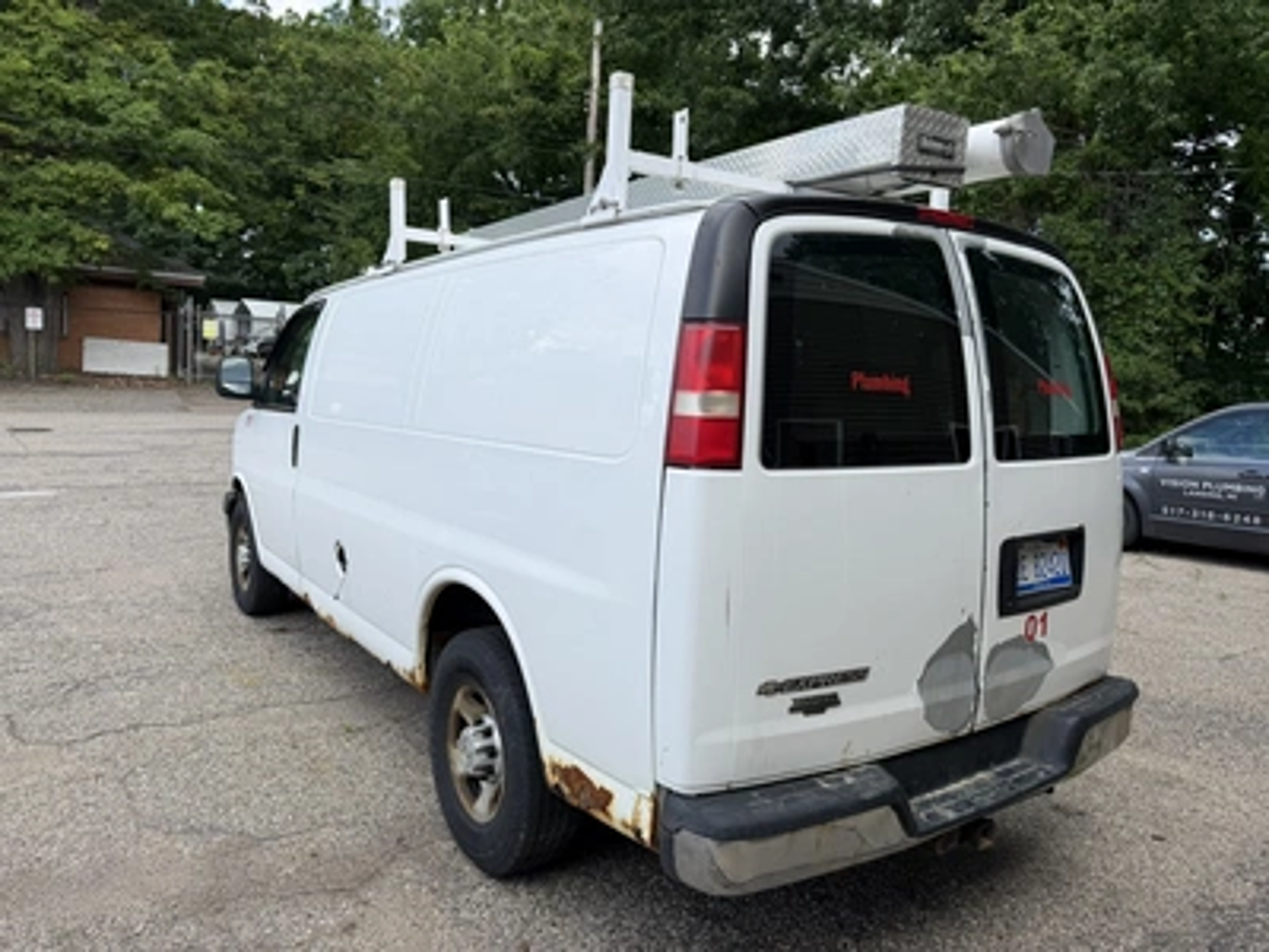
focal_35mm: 24
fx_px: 880
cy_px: 476
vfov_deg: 56.8
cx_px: 634
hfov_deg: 71.6
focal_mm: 6.76
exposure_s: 1/2169
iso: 80
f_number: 1.78
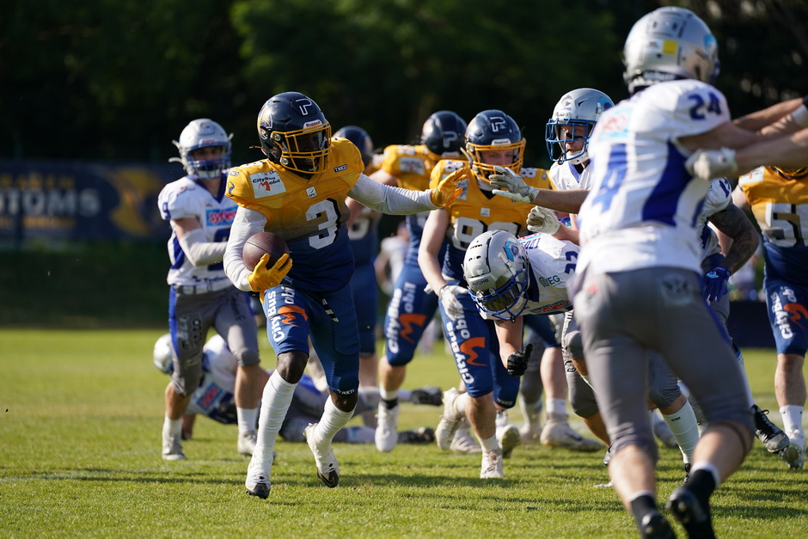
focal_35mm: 191
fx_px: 4287
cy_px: 270
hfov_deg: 10.8
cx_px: 404
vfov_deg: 7.2
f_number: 2.8
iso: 320
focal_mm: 191
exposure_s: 1/4000
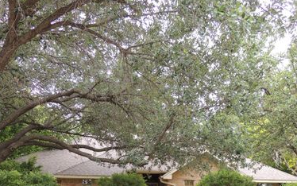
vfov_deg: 36.3
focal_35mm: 34
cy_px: 142
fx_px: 275
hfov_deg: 56.7
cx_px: 153
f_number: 3
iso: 100
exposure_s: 1/125
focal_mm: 4.3
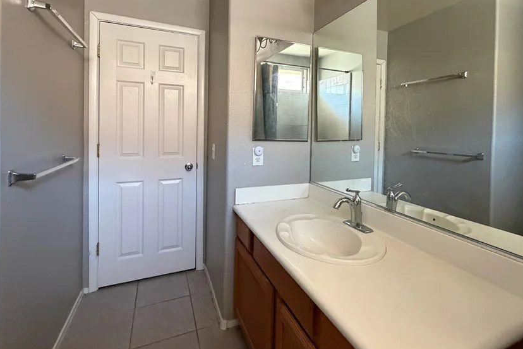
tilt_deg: -0.8
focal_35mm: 18
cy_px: 131
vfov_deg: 66.4
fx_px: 261
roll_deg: -1.2
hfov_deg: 89.9
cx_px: 280
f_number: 2.2
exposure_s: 1/60
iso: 640
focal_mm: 2.22
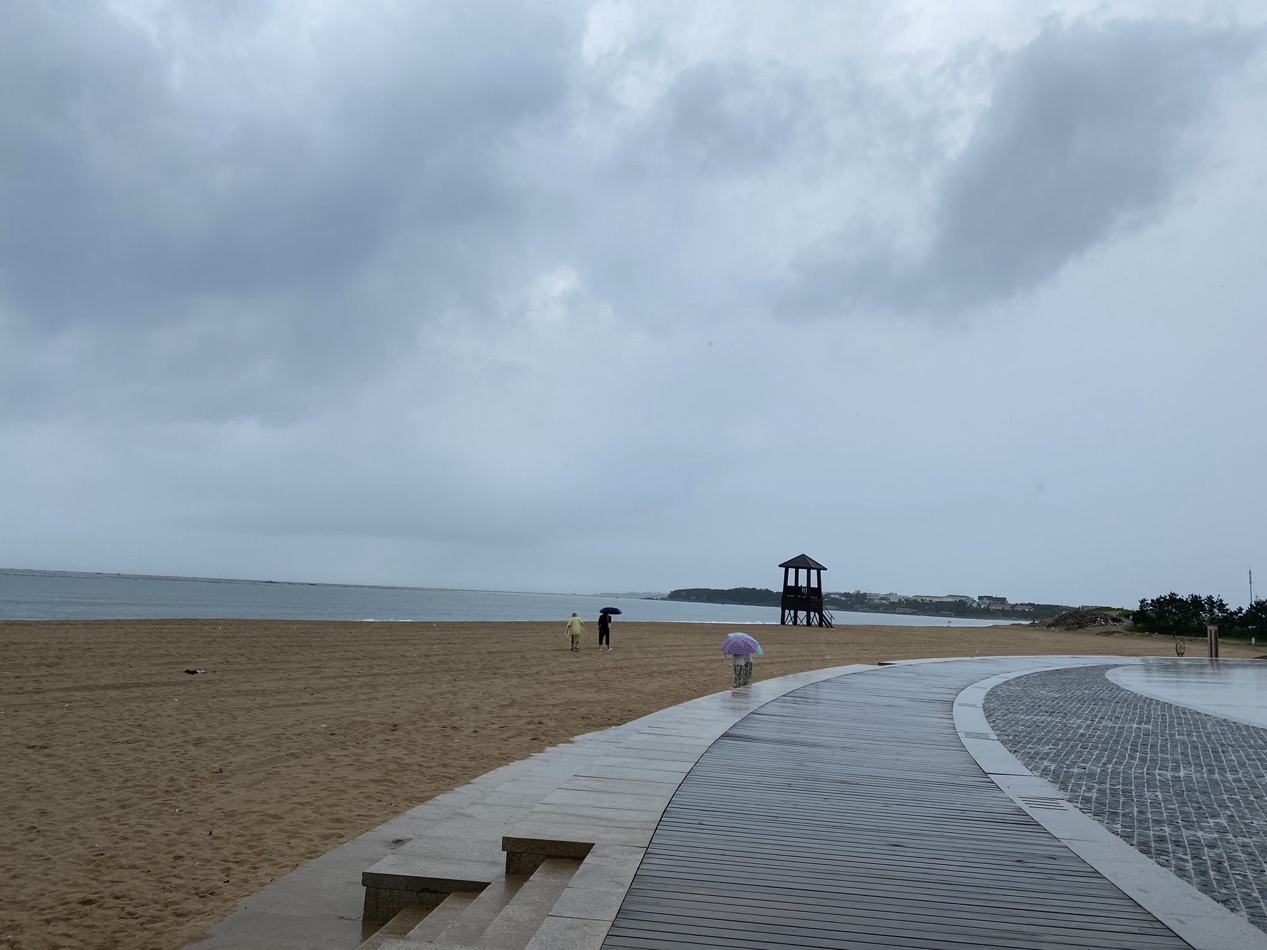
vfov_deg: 53.1
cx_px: 634
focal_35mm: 26
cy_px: 475
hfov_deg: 67.3
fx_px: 952
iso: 32
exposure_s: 1/2066
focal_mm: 4.25
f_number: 1.8
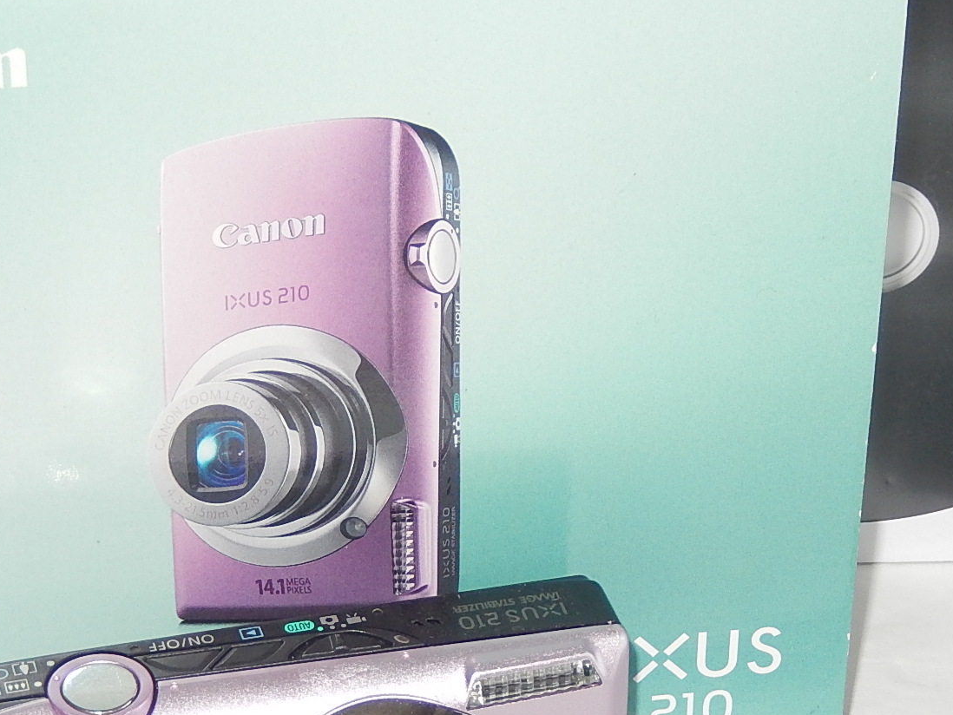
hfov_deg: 16.4
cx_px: 626
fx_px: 3304
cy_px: 520
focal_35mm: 120
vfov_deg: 12.3
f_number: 4.6
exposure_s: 1/30
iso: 200
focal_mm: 10.4
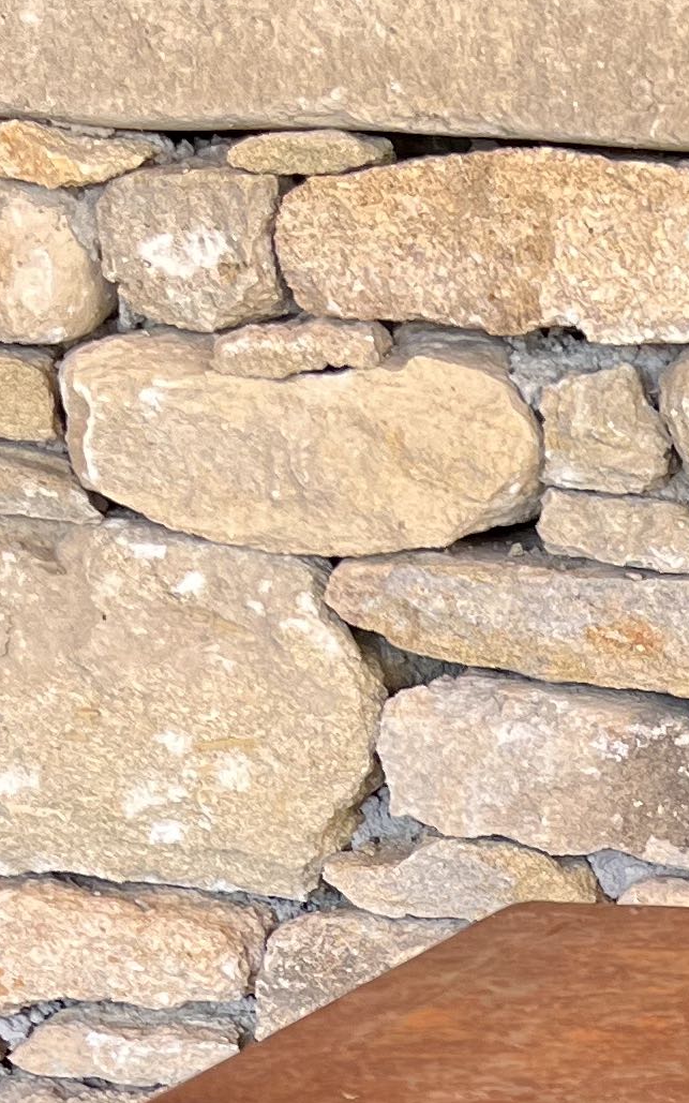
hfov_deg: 11.0
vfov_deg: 17.3
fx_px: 3245
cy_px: 1690
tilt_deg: -23.9
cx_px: 1394
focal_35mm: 108
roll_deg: -0.4
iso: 40
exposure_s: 1/122
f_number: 1.6
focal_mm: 5.1
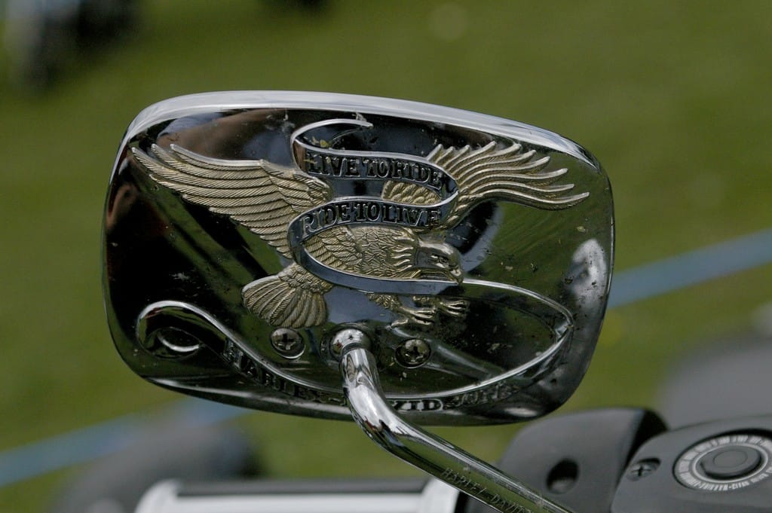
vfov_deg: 17.1
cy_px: 256
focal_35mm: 80
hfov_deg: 25.5
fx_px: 1703
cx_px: 386
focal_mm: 53
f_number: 5
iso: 800
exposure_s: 1/4000
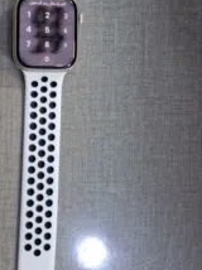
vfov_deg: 42.8
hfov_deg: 32.9
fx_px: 335
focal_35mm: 43
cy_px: 76
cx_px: 49
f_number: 1.8
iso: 125
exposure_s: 1/100
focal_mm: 5.54
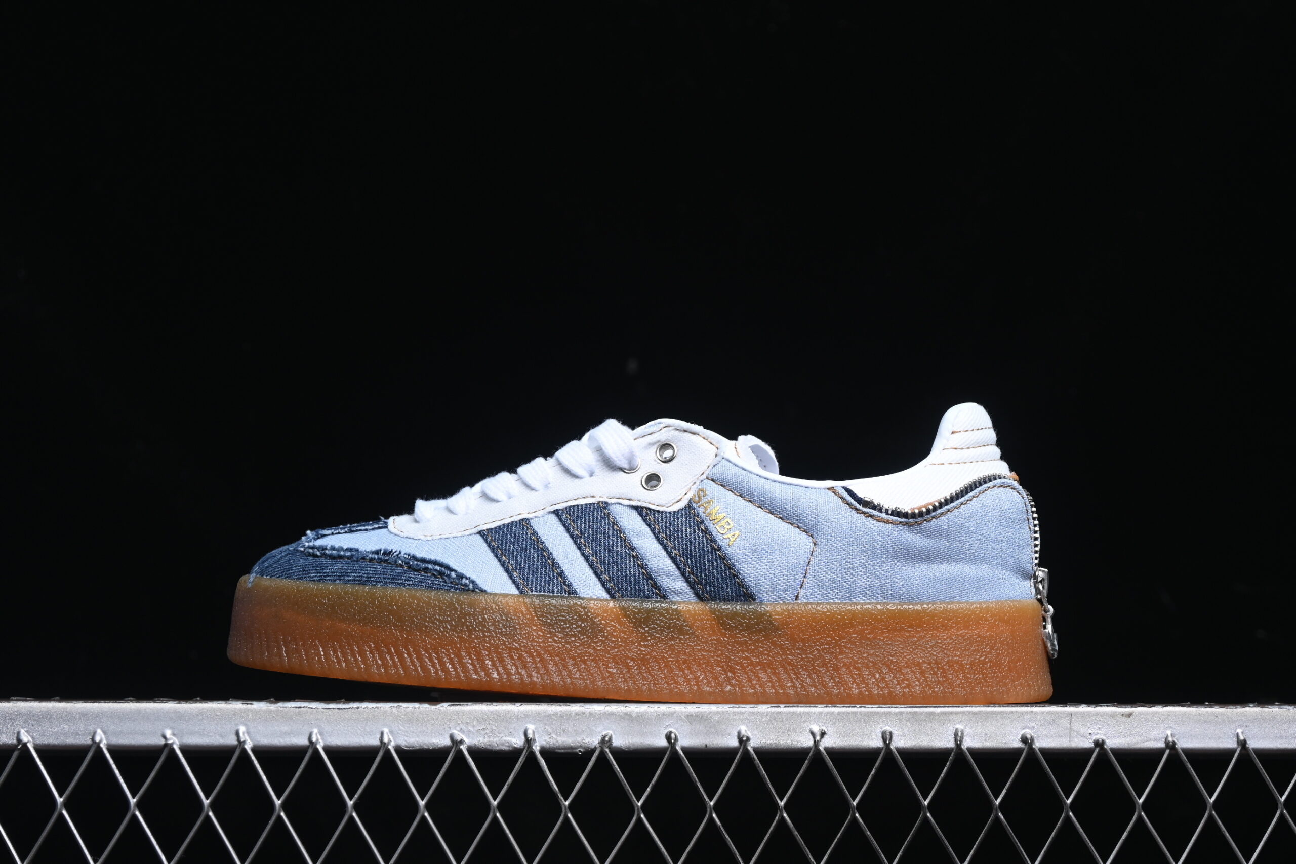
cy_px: 432
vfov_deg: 18.2
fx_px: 2700
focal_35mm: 75
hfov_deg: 27.0
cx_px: 648
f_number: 6.3
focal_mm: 50
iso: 160
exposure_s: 1/60
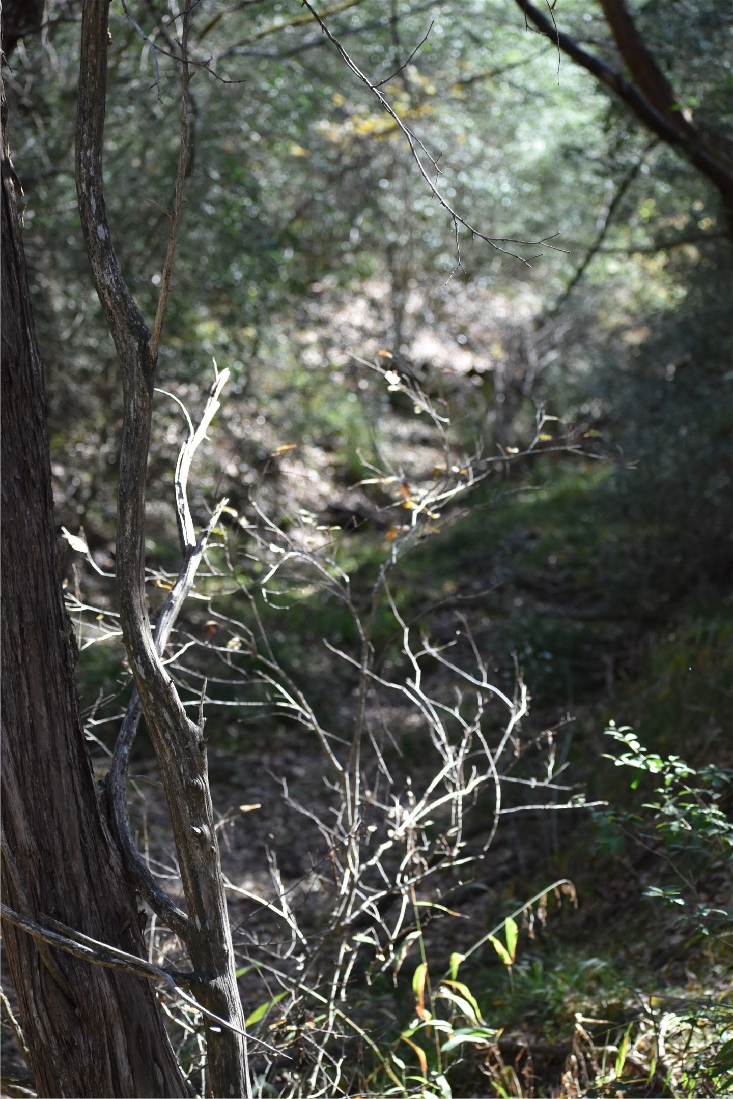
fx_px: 3207
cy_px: 550
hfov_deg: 13.0
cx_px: 366
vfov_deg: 19.5
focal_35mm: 105
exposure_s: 1/500
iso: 720
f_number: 4.5
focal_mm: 70
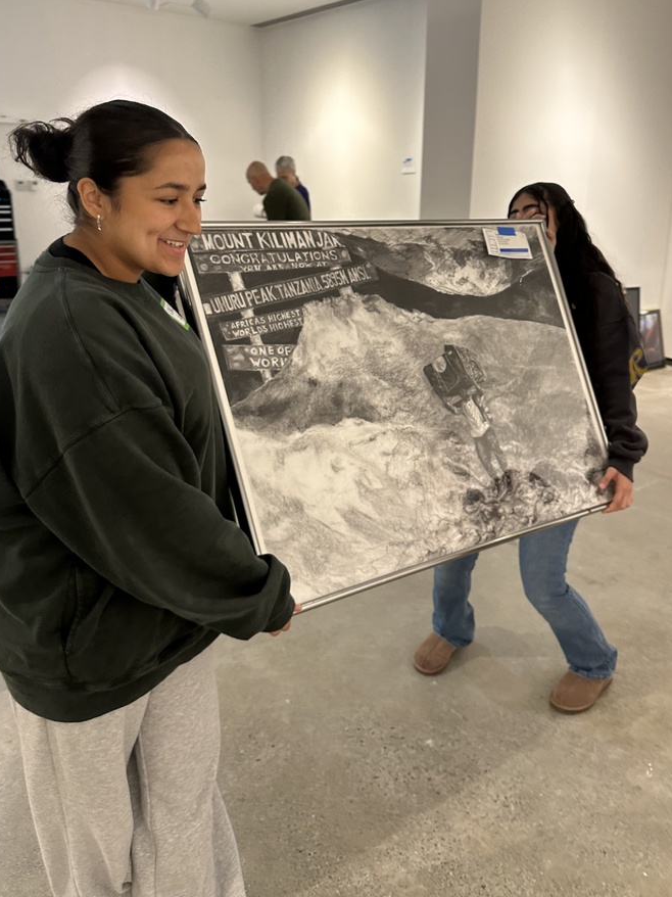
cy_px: 390
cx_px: 365
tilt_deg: -13.4
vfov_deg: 63.2
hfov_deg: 49.7
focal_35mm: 28
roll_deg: -0.7
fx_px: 725
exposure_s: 1/60
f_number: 1.78
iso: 160
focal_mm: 6.86
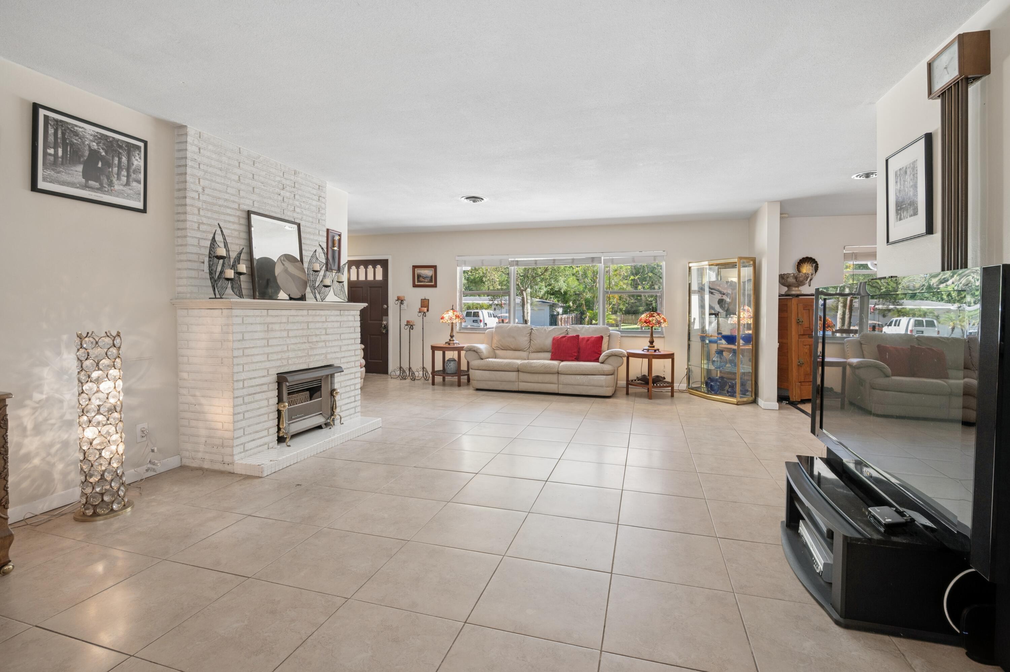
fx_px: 449
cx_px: 505
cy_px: 336
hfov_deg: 96.8
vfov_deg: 73.7
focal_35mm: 16
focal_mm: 16
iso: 250
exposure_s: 1/50
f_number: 8
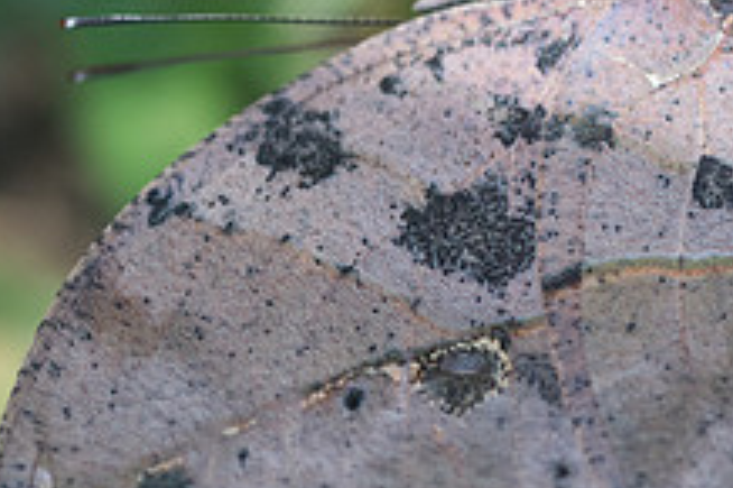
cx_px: 686
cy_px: 158
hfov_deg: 3.4
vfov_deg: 2.3
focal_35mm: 598
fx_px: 12166
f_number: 4
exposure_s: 1/400
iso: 640
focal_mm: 150
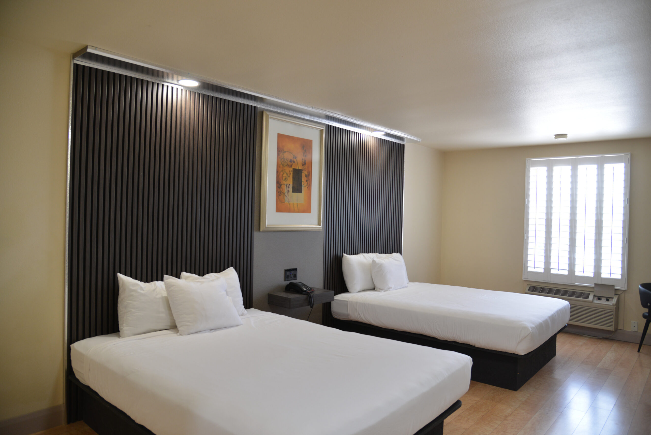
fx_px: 434
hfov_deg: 73.7
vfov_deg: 53.2
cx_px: 326
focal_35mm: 24
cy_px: 218
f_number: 4
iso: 500
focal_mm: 24
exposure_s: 1/60
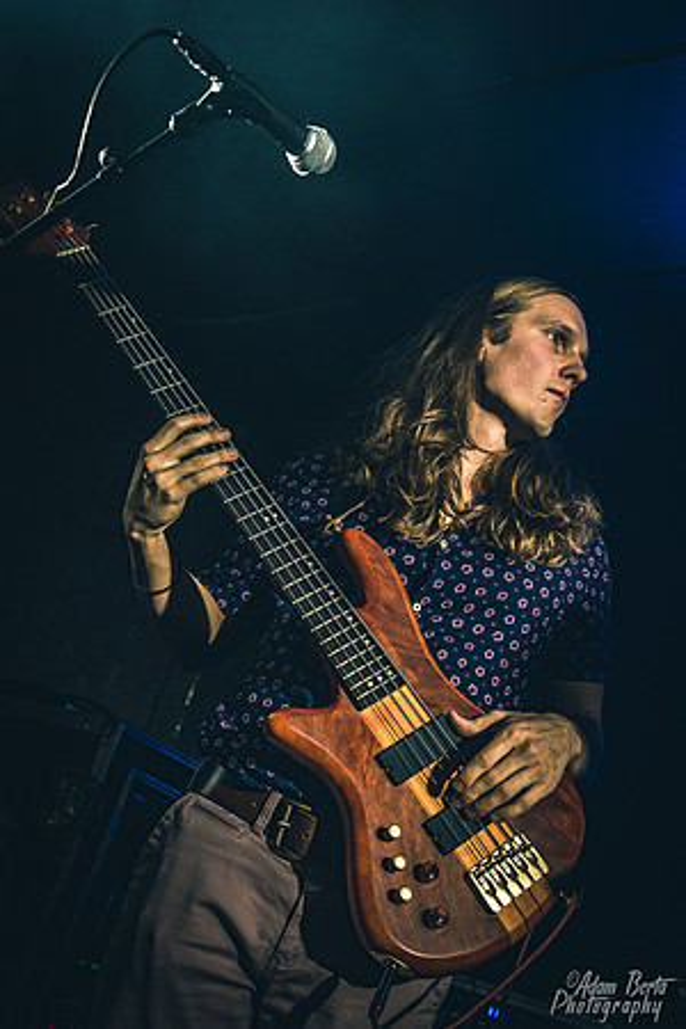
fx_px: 1200
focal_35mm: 42
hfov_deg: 31.9
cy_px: 514
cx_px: 343
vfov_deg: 46.4
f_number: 4
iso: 1600
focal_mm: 42
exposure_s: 1/160
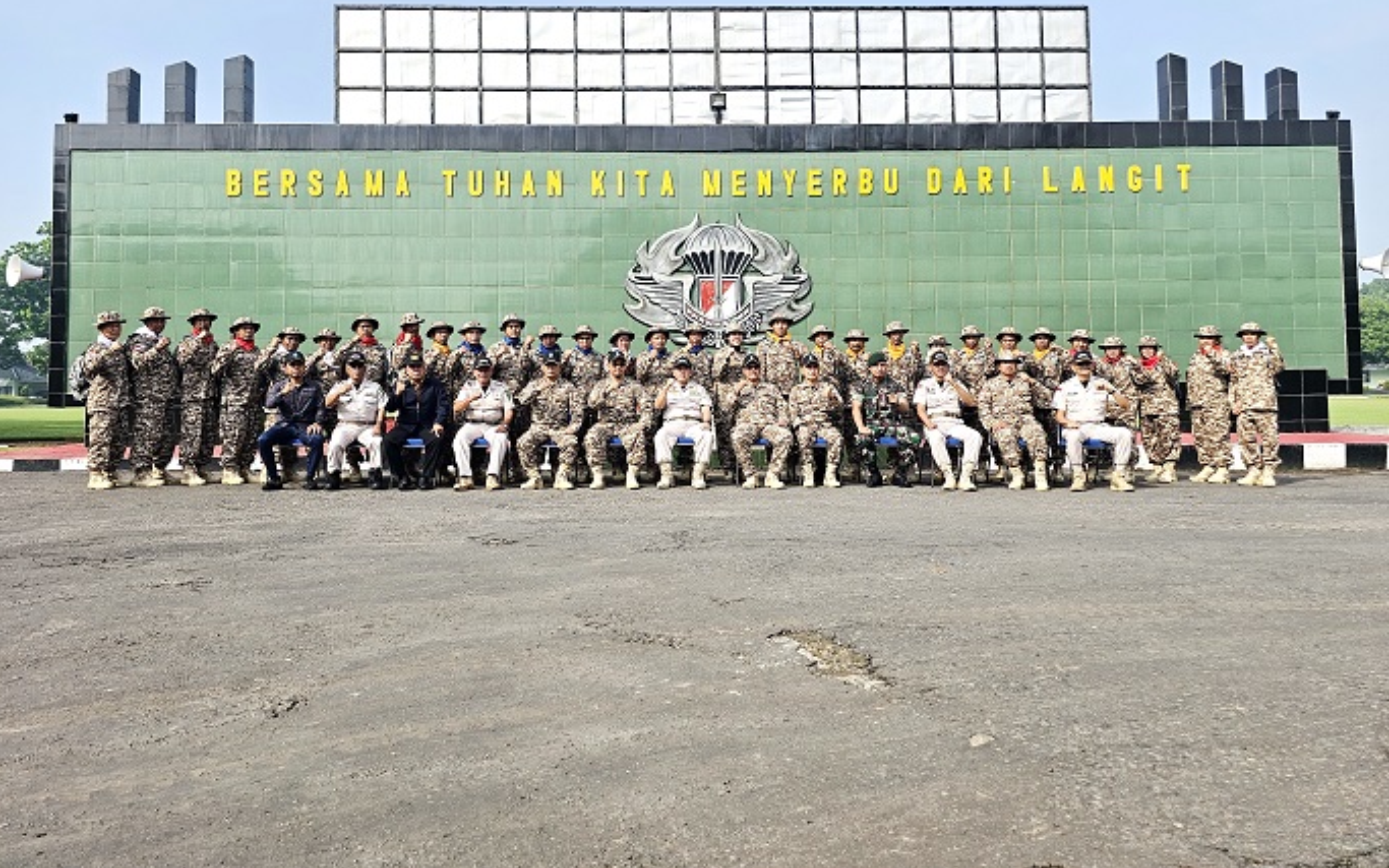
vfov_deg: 49.1
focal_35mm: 25
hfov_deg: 72.5
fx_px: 946
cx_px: 706
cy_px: 359
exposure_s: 1/738
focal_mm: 6.3
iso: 10
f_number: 1.7
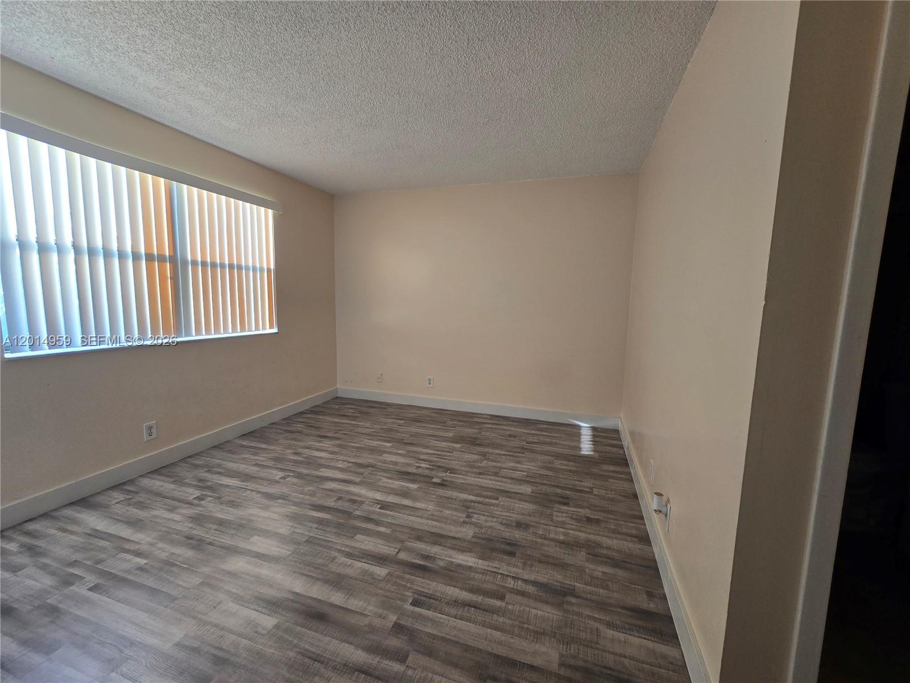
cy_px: 342
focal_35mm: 13
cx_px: 455
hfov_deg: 106.2
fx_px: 342
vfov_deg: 89.9
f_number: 2.2
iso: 80
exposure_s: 1/60
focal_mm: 2.2
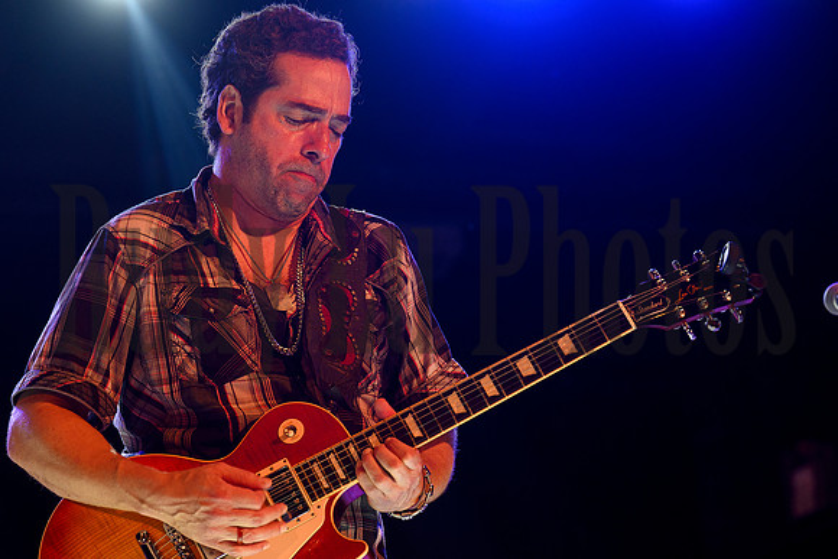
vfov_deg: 13.0
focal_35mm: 105
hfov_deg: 19.5
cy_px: 280
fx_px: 2445
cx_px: 419
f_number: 2.8
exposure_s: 1/125
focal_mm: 70
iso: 1000
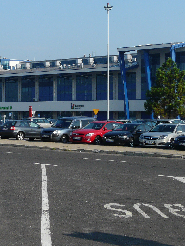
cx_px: 95
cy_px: 93
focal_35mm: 78
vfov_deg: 25.0
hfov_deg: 18.9
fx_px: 556
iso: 100
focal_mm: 7.2
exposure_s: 1/400
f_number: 5.6
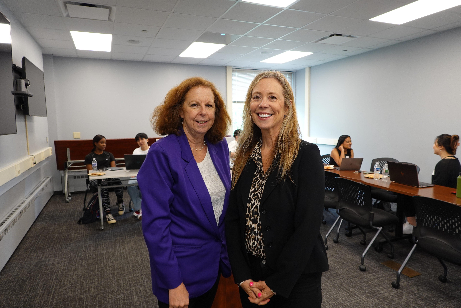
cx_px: 230
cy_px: 154
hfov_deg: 73.7
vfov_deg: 53.1
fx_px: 307
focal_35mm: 24
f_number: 2.8
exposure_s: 1/30
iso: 200
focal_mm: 9
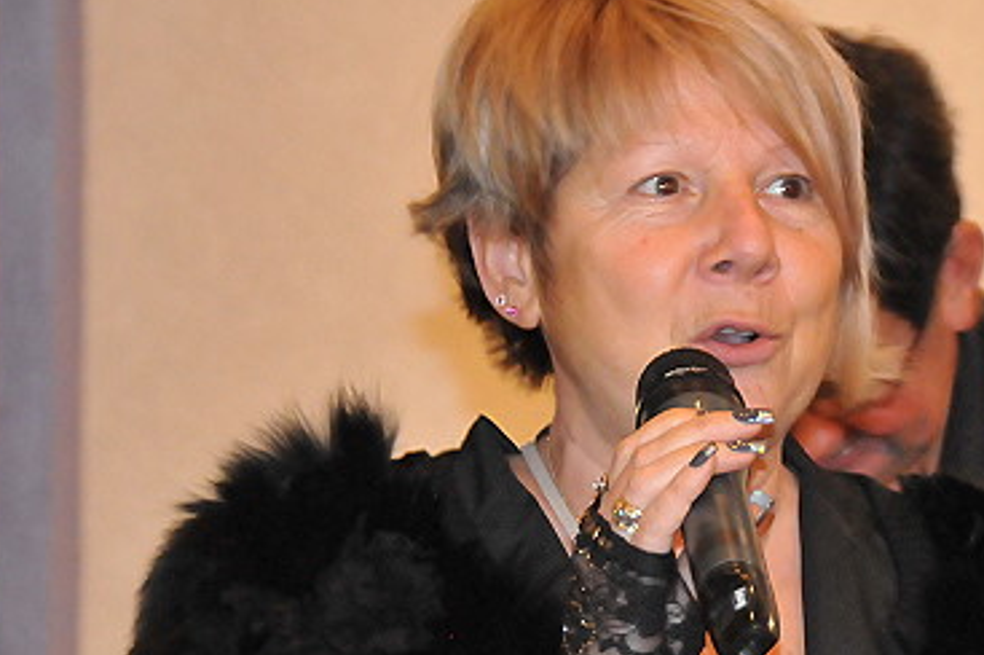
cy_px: 495
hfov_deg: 10.3
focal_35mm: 200
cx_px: 855
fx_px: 5462
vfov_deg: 6.8
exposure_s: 1/40
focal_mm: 70
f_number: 5
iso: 3200
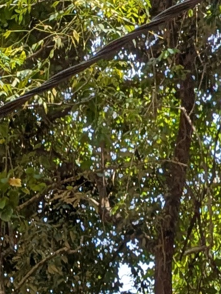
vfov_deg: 8.6
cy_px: 996
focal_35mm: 174
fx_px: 1477
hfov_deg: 8.6
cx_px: 103
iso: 38
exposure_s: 1/670
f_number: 1.85
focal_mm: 6.81
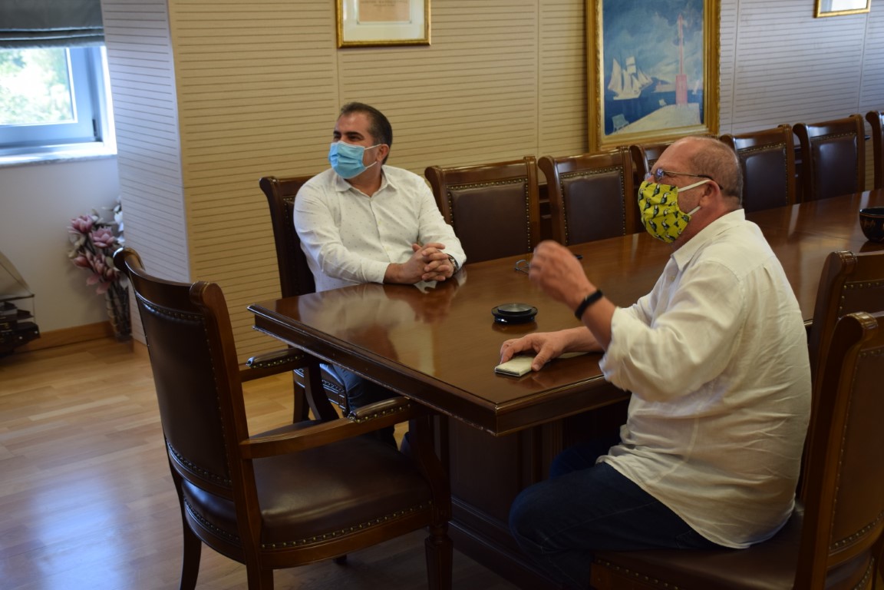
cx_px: 442
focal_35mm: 48
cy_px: 295
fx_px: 1179
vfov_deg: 28.1
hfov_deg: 41.1
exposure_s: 1/80
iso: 400
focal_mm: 32
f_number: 4.5
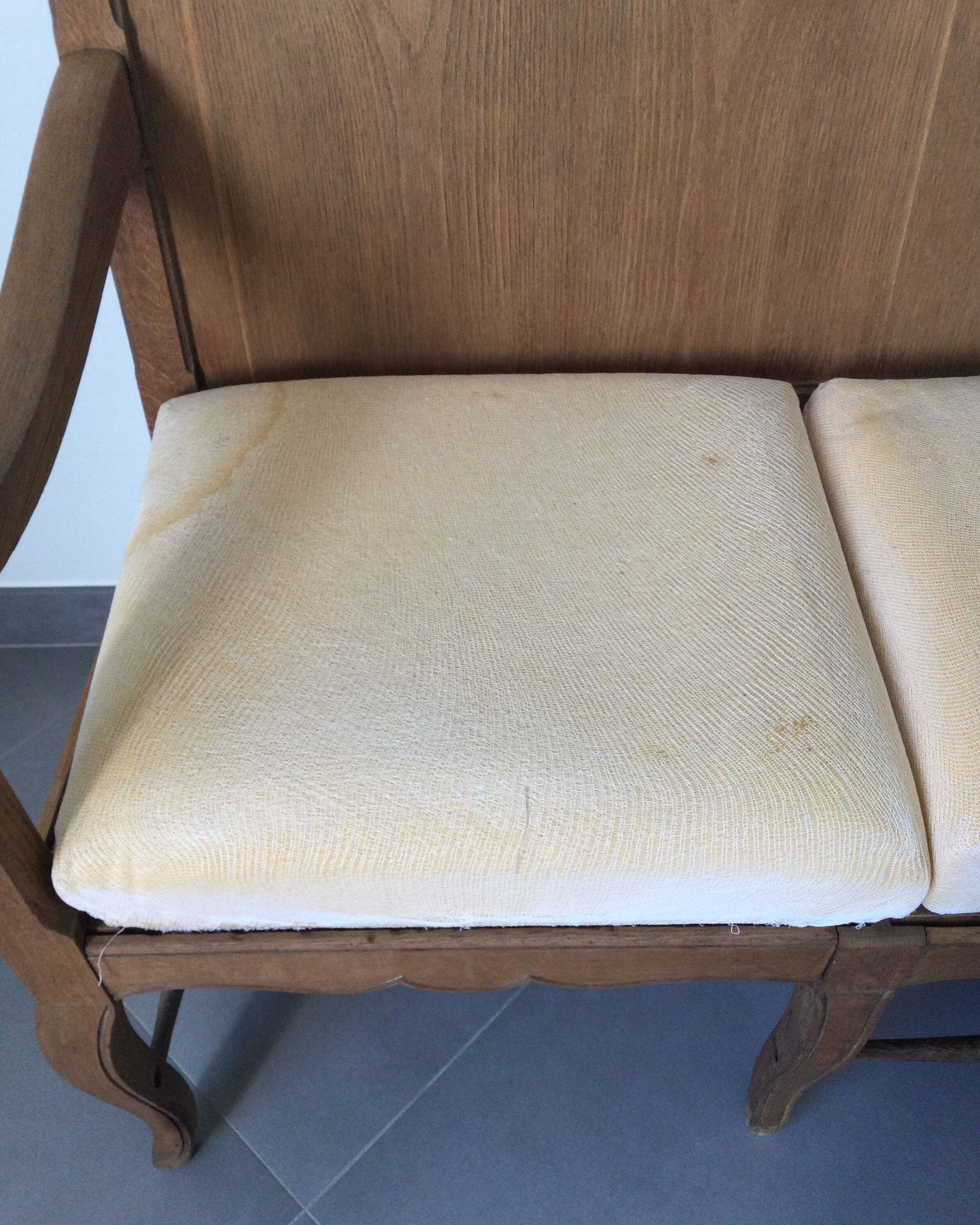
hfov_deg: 44.5
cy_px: 630
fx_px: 1197
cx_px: 495
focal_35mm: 33
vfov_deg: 54.2
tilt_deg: -49.6
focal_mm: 3.3
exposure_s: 1/33
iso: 25
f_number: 2.4
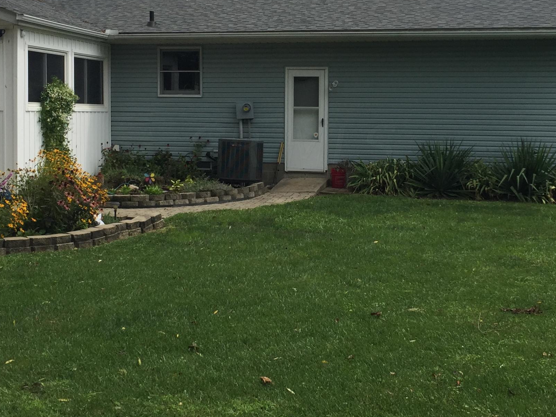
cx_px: 292
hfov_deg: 35.5
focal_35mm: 54
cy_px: 146
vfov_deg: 26.9
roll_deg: -1.7
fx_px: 867
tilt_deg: -0.4
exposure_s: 1/3049
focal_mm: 4.15
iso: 32
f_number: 2.2
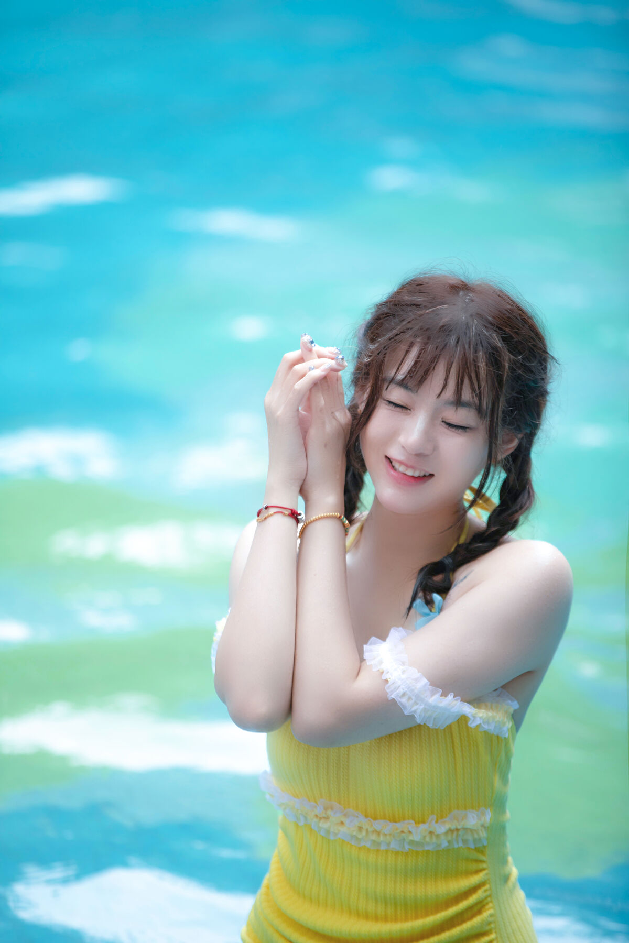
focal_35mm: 199
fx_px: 5215
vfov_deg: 10.3
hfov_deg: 6.9
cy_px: 472
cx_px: 314
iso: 250
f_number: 2.8
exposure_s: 1/400
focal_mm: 200
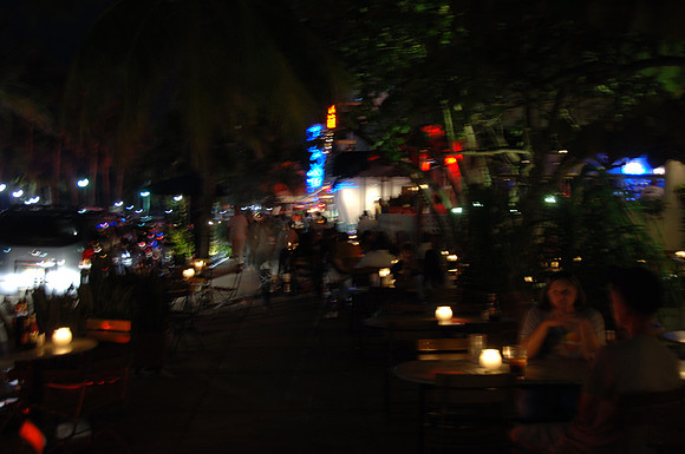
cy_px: 227
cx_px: 342
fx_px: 770
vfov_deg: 32.9
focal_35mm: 40
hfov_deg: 48.0
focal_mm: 27
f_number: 4
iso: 200
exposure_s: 1
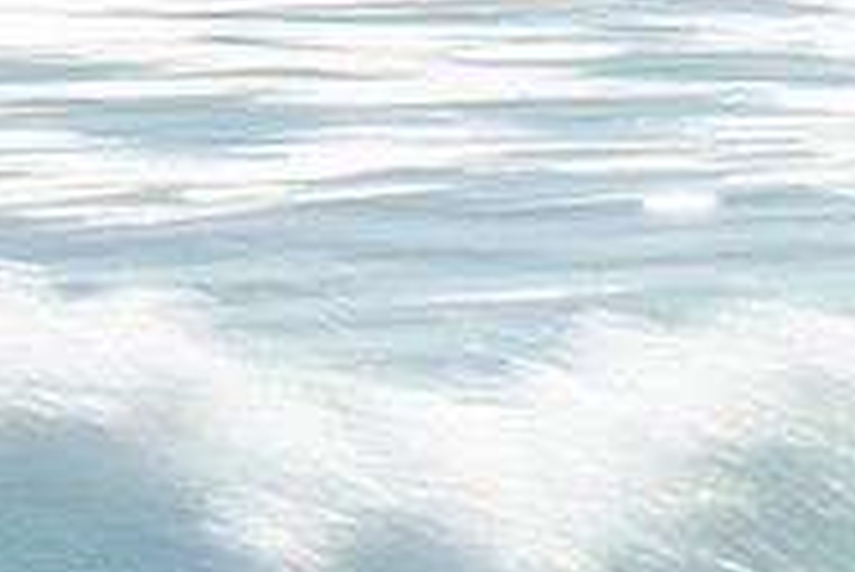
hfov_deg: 1.1
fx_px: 43423
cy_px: 772
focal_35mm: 1827
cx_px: 1012
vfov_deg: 0.8
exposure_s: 1/30
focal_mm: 400
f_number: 29
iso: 100
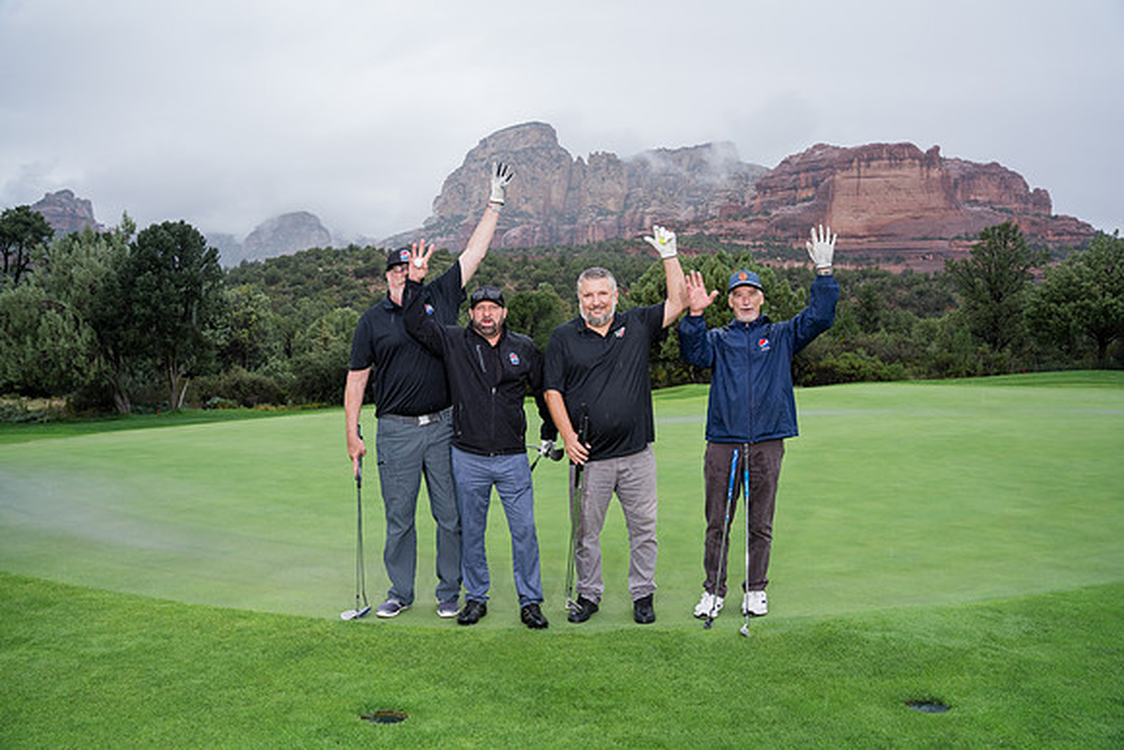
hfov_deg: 73.7
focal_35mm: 24
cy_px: 375
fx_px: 749
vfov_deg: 53.2
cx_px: 562
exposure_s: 1/400
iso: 400
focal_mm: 24
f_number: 5.6
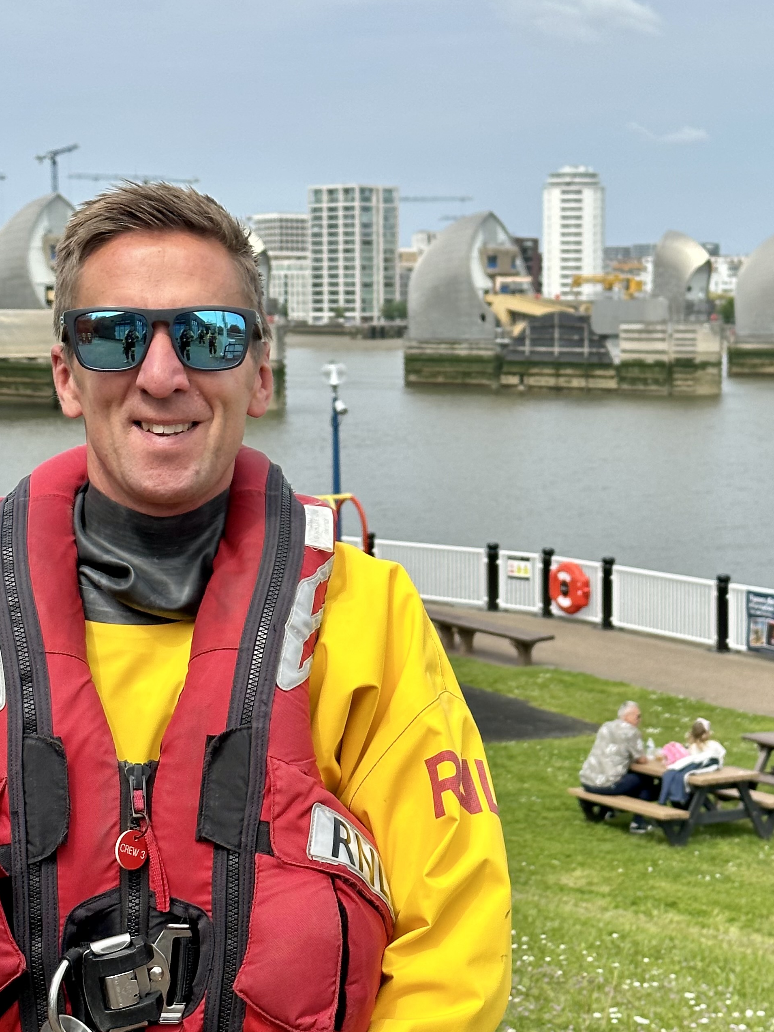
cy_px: 511
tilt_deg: -5.3
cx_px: 494
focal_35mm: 76
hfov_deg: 19.3
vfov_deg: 25.7
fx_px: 2266
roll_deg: -0.8
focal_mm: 6.86
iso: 64
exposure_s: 1/5000
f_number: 1.78
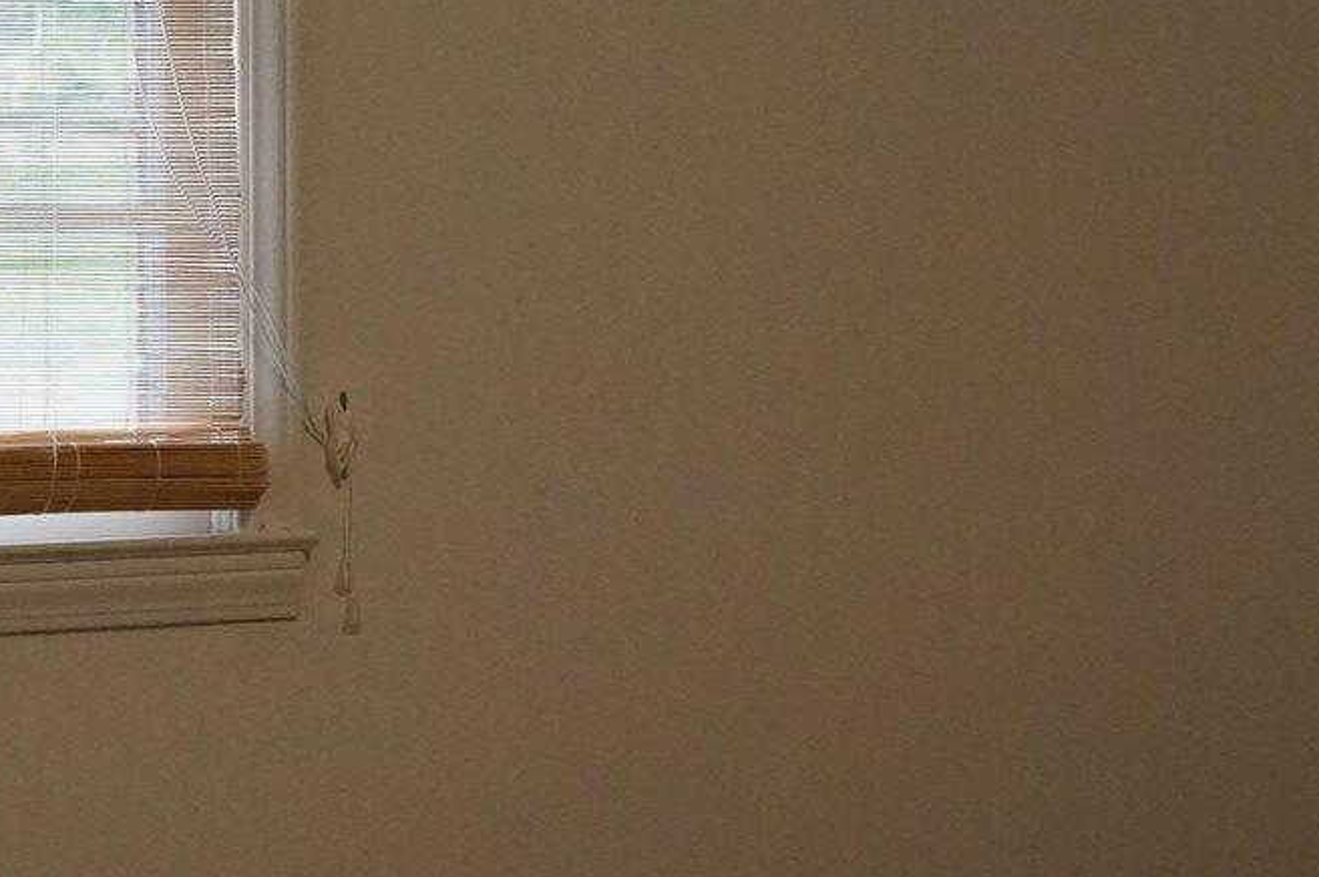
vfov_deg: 8.8
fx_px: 5710
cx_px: 851
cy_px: 590
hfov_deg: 13.2
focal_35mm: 156
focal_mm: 50
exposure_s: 1/25
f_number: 10
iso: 4000
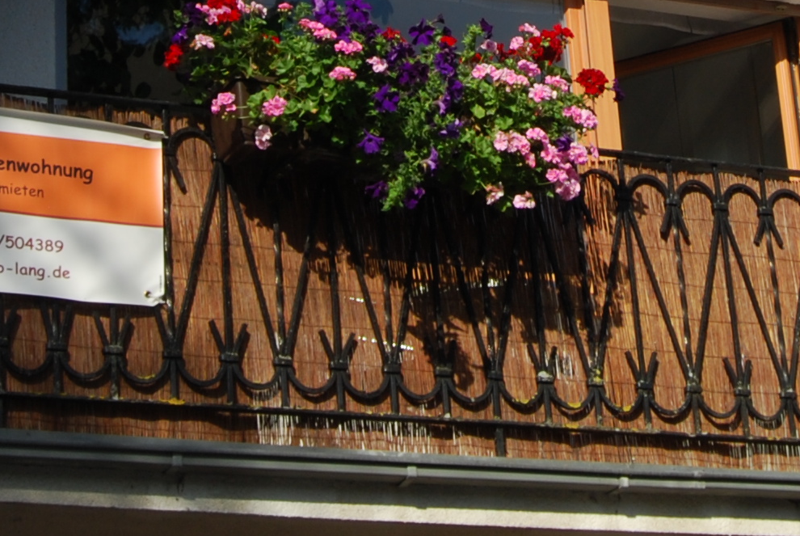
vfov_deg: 9.9
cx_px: 581
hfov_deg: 15.1
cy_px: -235
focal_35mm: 135
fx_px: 3003
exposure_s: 1/200
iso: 100
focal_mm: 23
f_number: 10
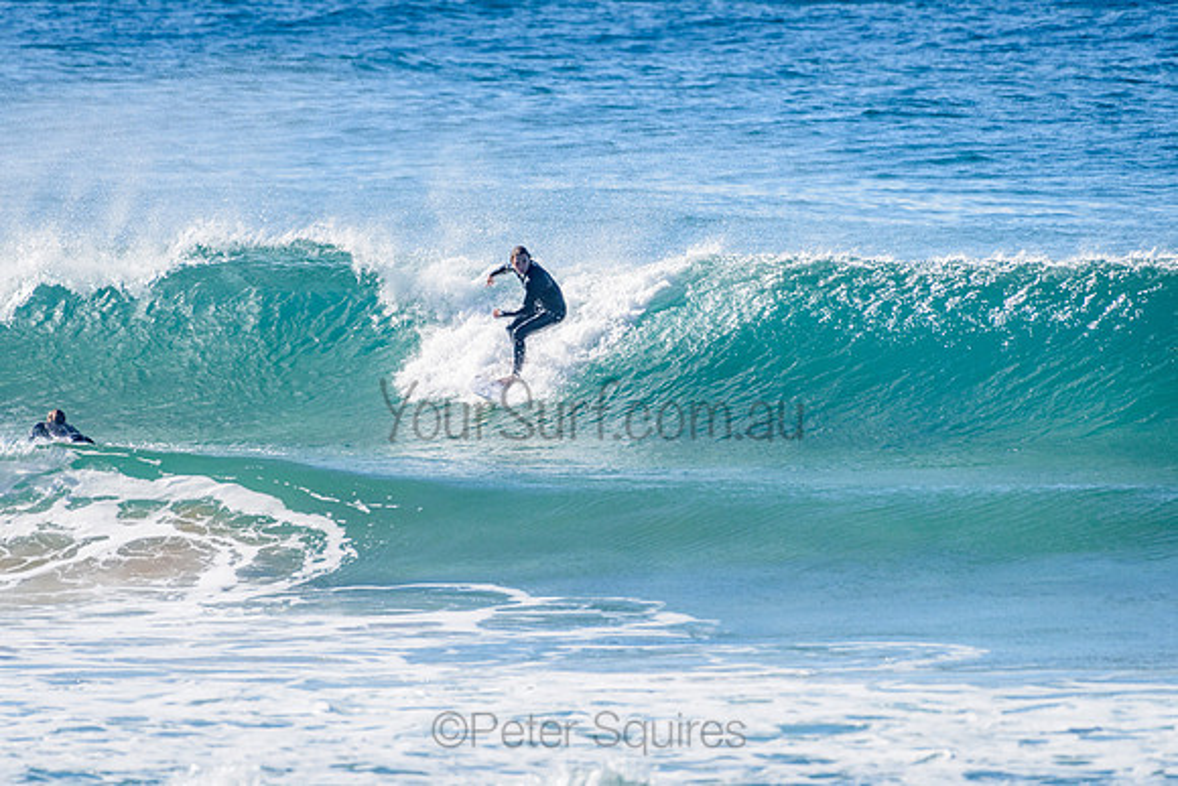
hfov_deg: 3.4
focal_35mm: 613
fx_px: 20071
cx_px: 513
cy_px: 383
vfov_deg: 2.2
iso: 360
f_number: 5.6
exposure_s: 1/4000
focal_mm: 500
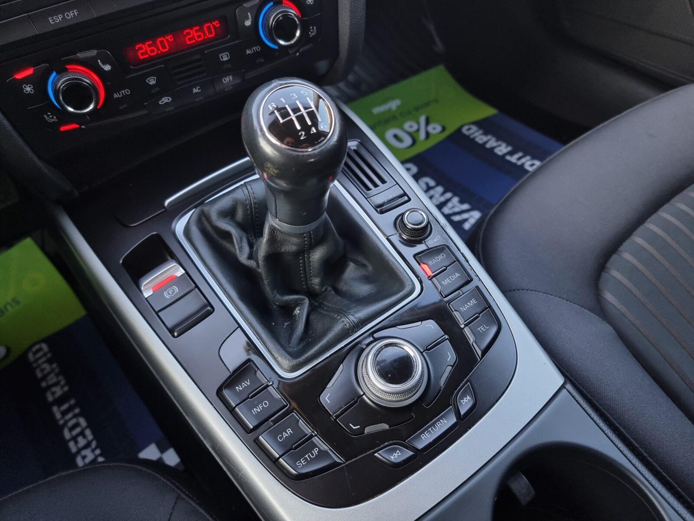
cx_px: 347
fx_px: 481
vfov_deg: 56.8
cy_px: 260
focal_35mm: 24
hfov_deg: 71.6
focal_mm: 6.7
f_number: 1.8
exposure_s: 1/120
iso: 160
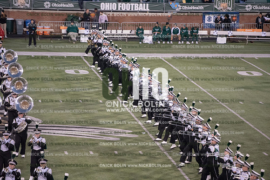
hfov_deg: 10.3
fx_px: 1500
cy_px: 90
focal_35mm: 200
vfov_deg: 6.9
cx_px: 135
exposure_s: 1/1250
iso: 5000
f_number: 3.2
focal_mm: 200
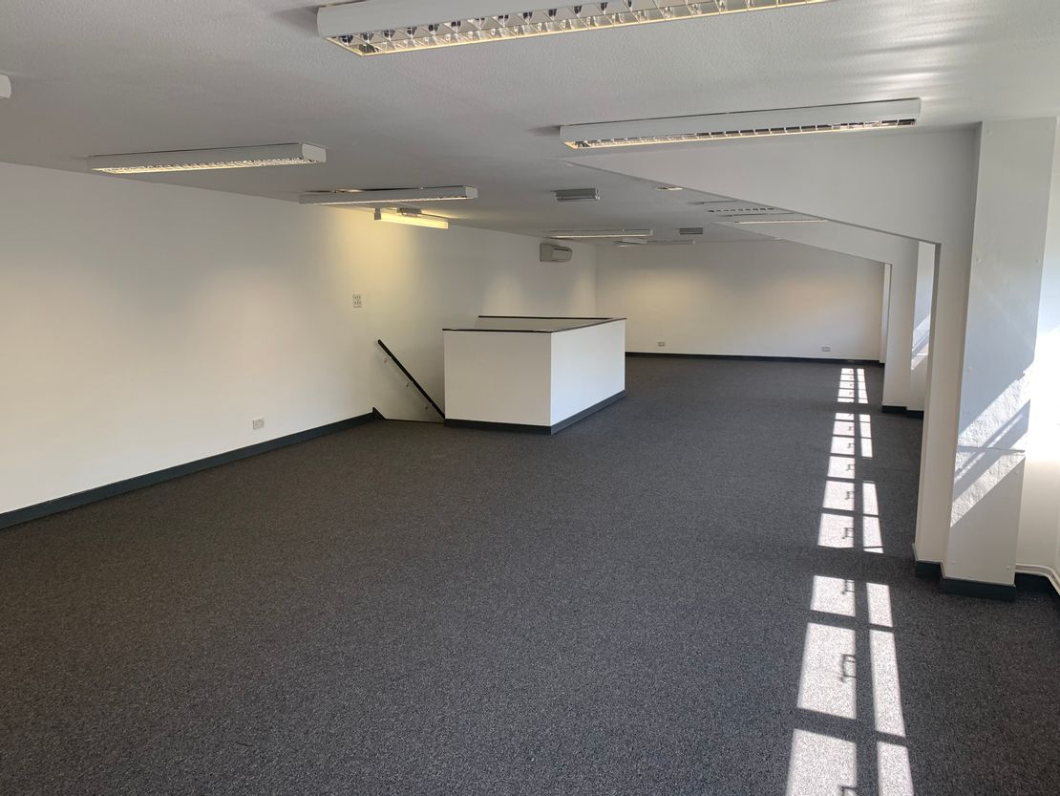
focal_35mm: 26
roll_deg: +0.2
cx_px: 530
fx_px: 796
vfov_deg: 53.1
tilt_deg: -9.1
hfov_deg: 67.3
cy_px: 398
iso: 50
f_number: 1.8
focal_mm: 4.25
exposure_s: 1/100
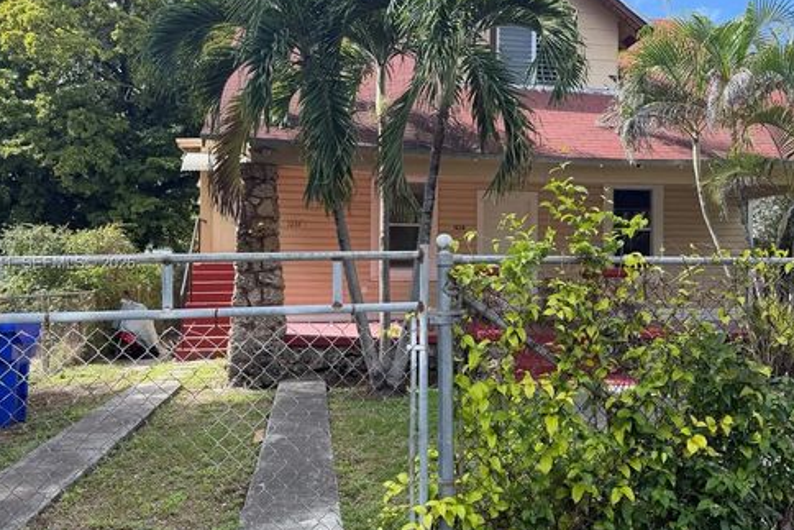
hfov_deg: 57.0
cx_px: 456
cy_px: 264
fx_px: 728
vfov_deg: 40.0
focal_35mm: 33
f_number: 1.78
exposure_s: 1/1437
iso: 100
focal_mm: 6.76
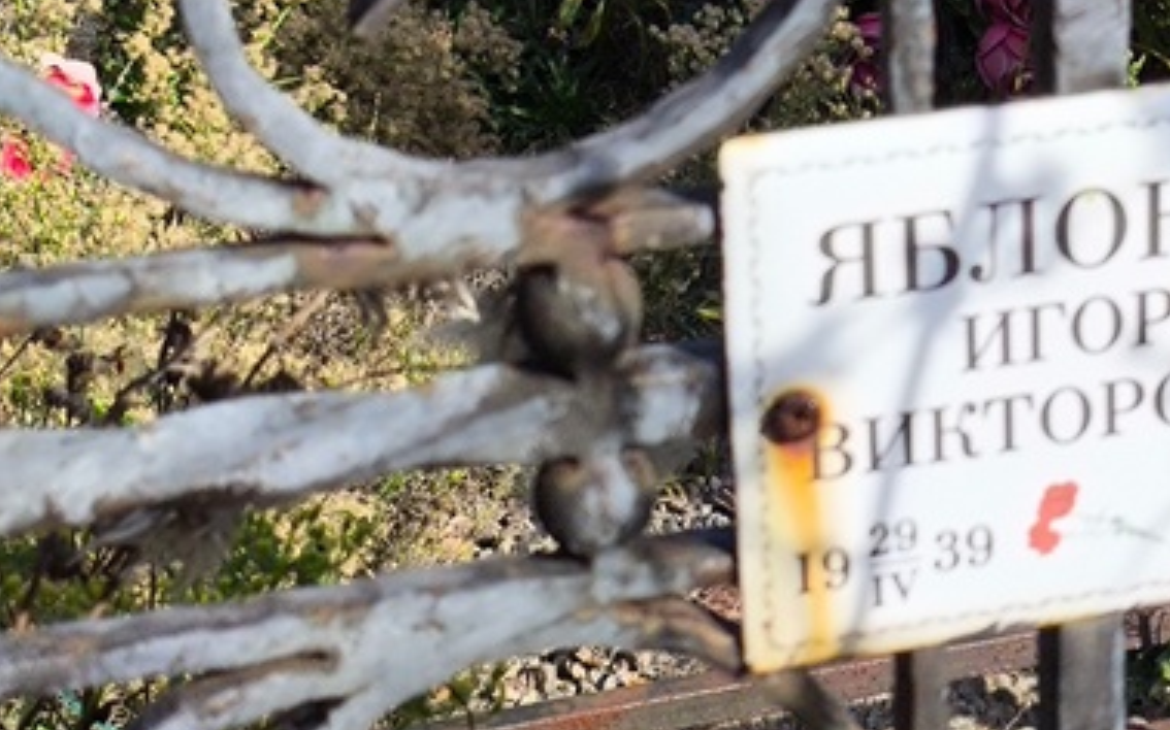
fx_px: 3570
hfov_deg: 18.4
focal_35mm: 112
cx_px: 936
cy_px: 300
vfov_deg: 11.7
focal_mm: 4.71
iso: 50
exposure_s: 1/1622
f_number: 1.7
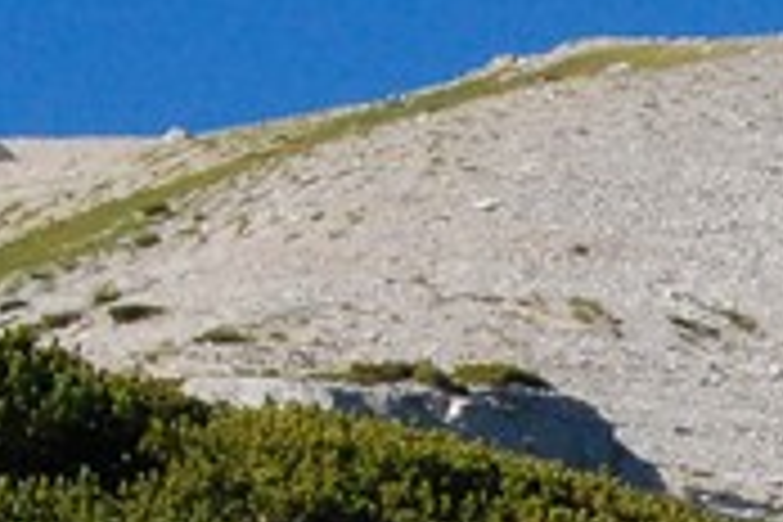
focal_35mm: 233
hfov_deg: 8.3
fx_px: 5067
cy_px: 1017
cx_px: 1714
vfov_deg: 5.8
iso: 1600
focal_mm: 30
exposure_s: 1/250
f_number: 25
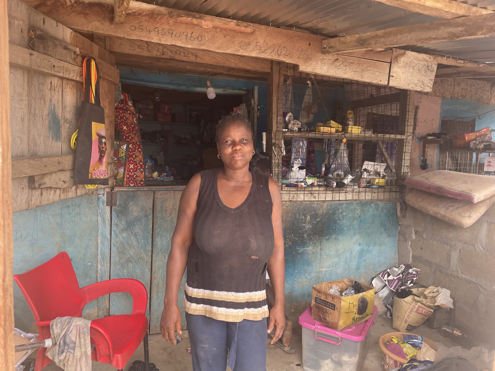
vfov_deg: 53.1
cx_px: 248
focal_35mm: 26
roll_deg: -1.8
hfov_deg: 67.3
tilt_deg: -4.4
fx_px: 372
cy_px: 186
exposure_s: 1/111
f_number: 1.6
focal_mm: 4.2
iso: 125
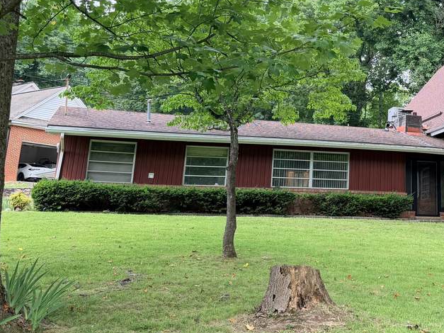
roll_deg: -0.3
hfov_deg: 36.9
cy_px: 69
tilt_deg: +15.1
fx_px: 628
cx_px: 385
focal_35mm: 49
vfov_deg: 29.0
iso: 100
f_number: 1.78
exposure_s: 1/683
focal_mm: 6.76
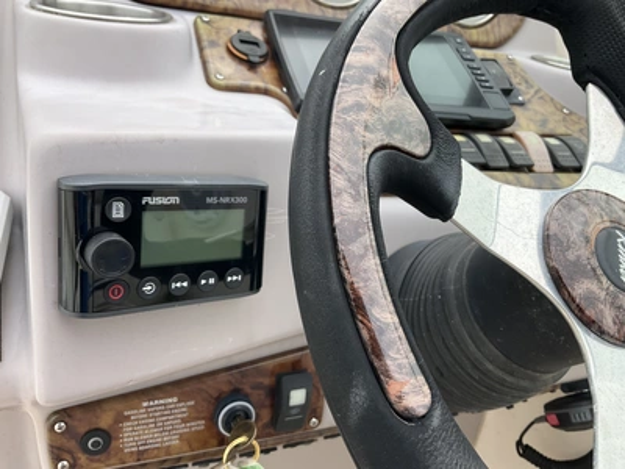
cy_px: 234
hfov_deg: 61.7
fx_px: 524
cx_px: 312
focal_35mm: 29
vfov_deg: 48.2
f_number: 1.8
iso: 25
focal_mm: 3
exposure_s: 1/700
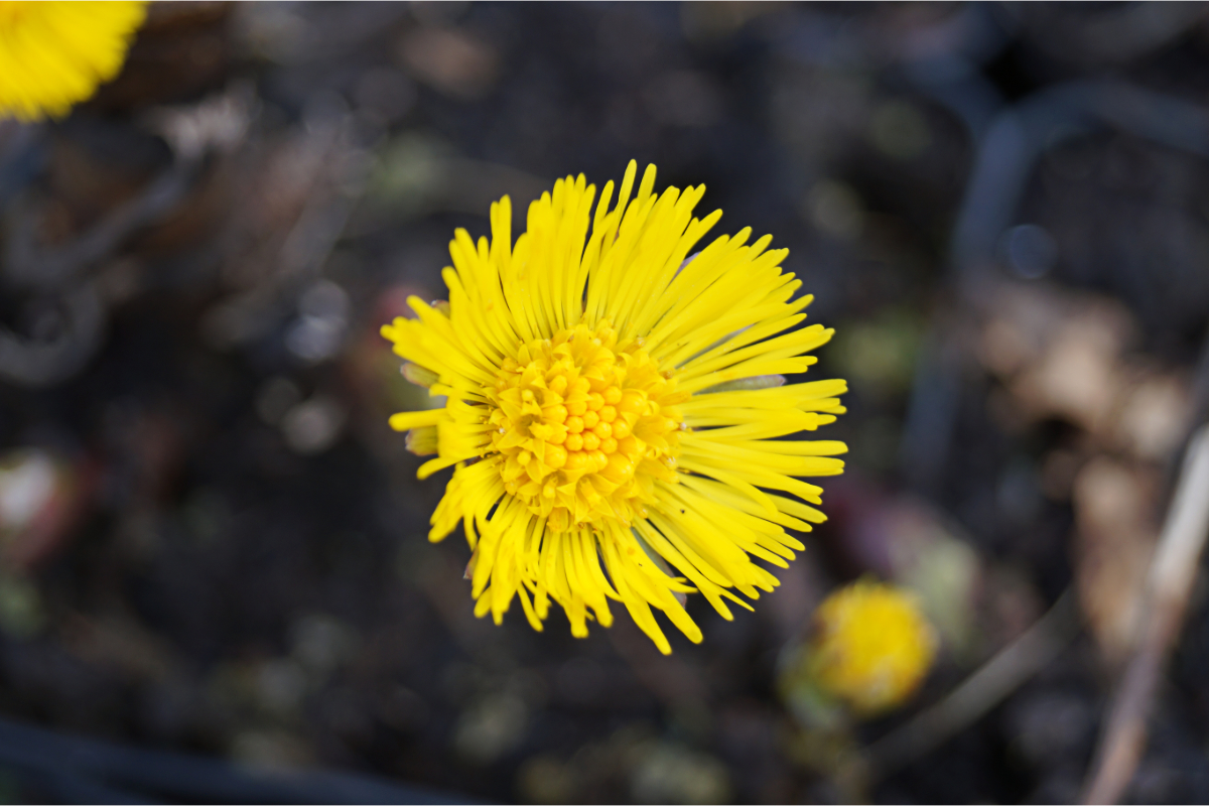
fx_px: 2770
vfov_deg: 16.6
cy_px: 403
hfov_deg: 24.6
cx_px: 604
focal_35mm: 82
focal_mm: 55
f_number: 6.3
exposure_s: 1/125
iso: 100
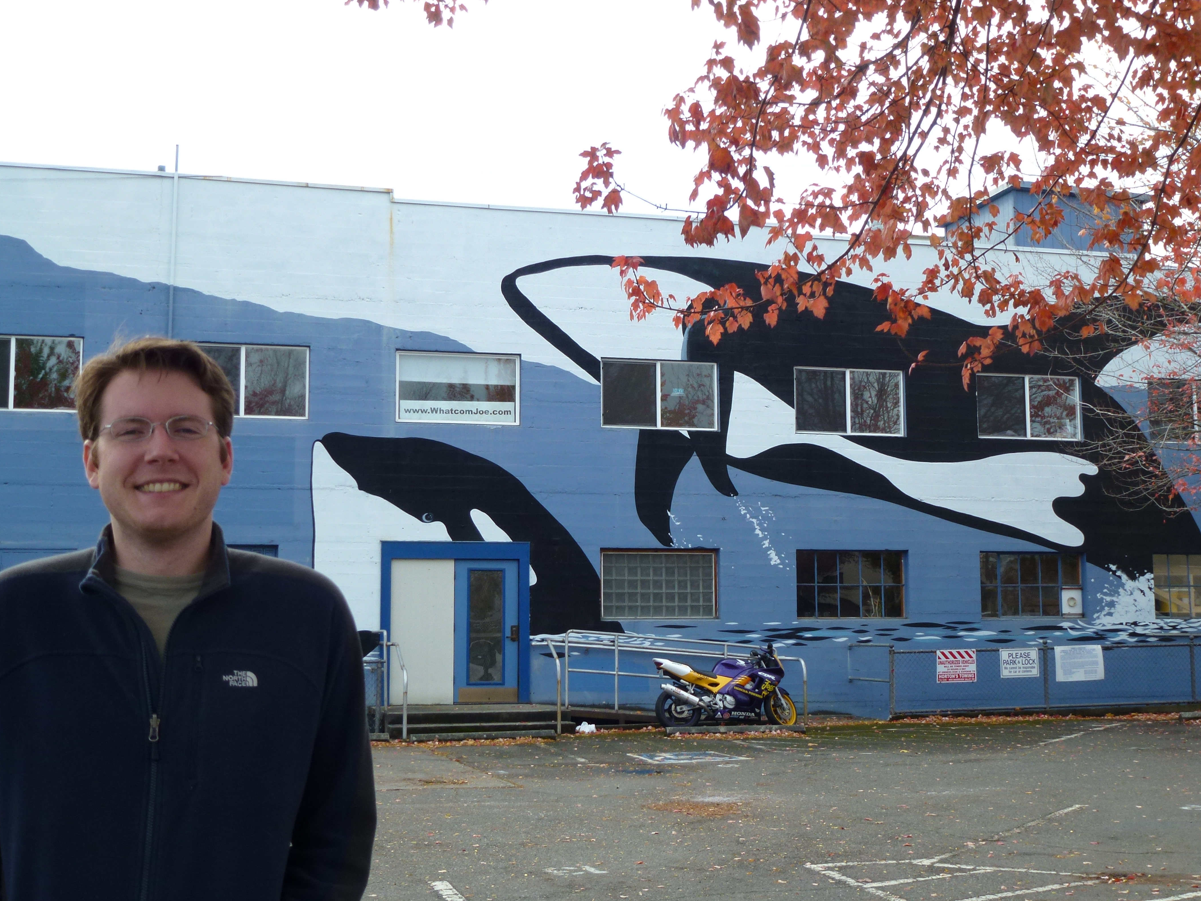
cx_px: 608
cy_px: 450
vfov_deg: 31.5
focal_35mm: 46
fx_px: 1596
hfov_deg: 41.2
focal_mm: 8
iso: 100
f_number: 4
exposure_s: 1/250
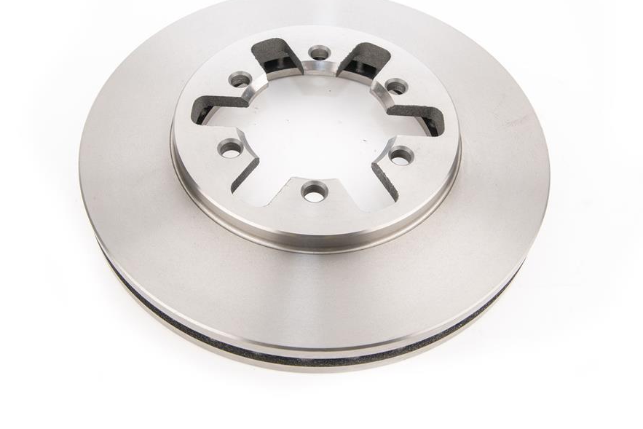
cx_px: 313
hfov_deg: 34.5
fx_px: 1036
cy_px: 182
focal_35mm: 58
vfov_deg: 23.4
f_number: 16
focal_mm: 50
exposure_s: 1/160
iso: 100
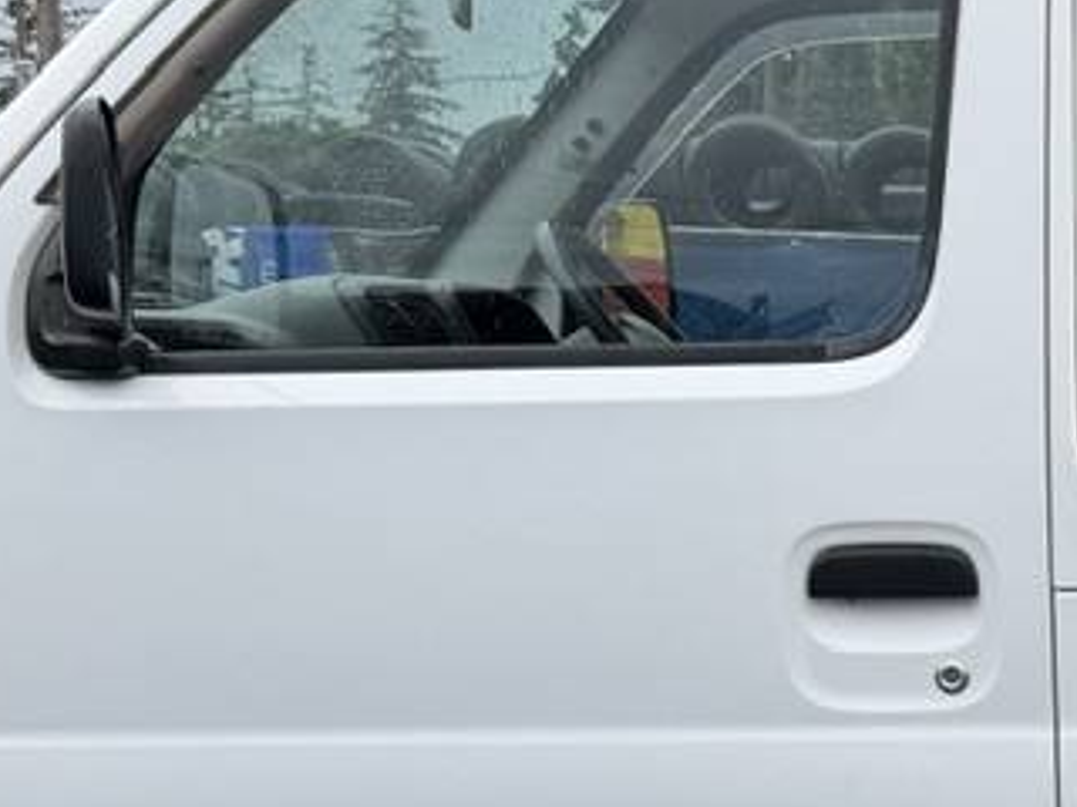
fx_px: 2987
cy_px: 733
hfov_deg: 18.7
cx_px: 1464
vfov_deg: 15.2
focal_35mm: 96
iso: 80
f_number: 1.78
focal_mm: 6.76
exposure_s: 1/1522
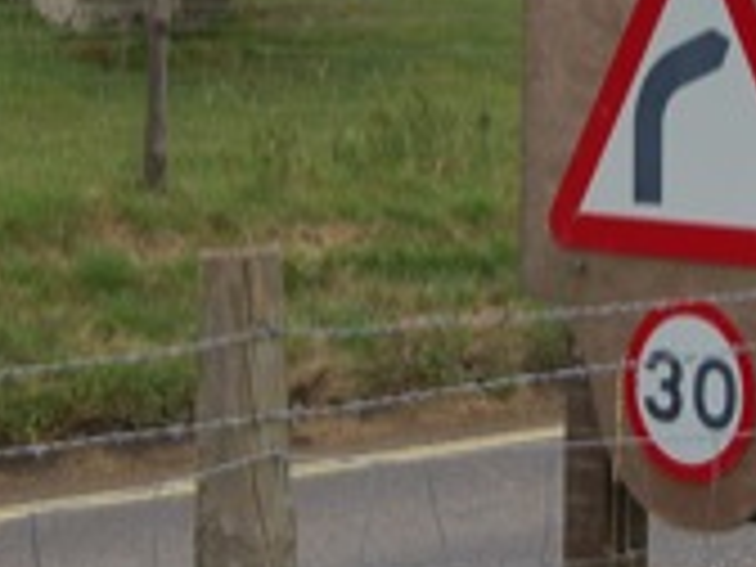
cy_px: 106
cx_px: 616
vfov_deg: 10.3
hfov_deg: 13.7
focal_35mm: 143
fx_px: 3123
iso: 200
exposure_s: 1/250
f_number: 8
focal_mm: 26
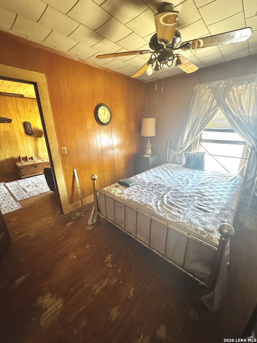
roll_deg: +1.4
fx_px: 139
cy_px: 172
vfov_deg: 102.1
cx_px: 128
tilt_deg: -17.5
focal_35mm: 14
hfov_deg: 85.7
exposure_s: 1/50
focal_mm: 2.22
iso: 1250
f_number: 2.2
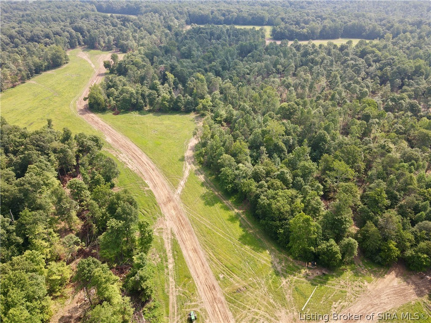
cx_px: 216
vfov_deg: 56.8
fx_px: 299
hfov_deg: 71.6
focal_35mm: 24
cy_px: 162
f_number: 2.8
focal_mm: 4.5
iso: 100
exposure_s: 1/320
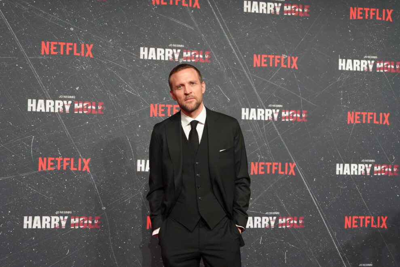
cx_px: 200
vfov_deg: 38.9
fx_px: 378
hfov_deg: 55.8
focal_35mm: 34
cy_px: 134
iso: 4000
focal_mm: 34
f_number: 4
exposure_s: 1/160
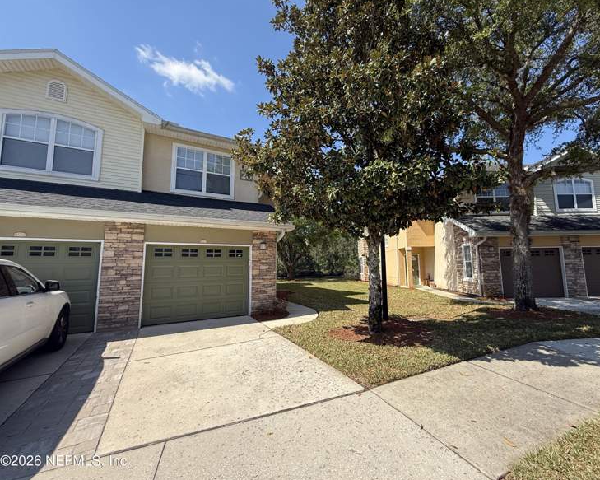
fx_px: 266
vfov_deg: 84.0
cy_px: 236
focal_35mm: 15
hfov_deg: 96.5
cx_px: 328
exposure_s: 1/914
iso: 50
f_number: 2.2
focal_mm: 2.22
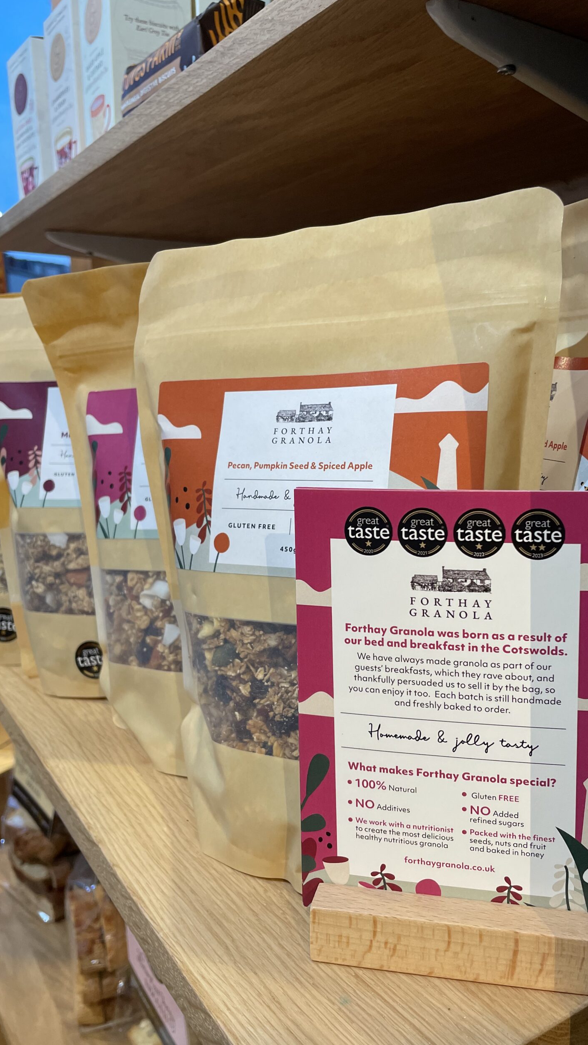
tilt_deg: -10.4
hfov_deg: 40.1
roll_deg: +1.6
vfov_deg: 66.1
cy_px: 524
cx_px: 327
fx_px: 804
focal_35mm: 29
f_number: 1.6
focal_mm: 4.2
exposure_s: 1/100
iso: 125
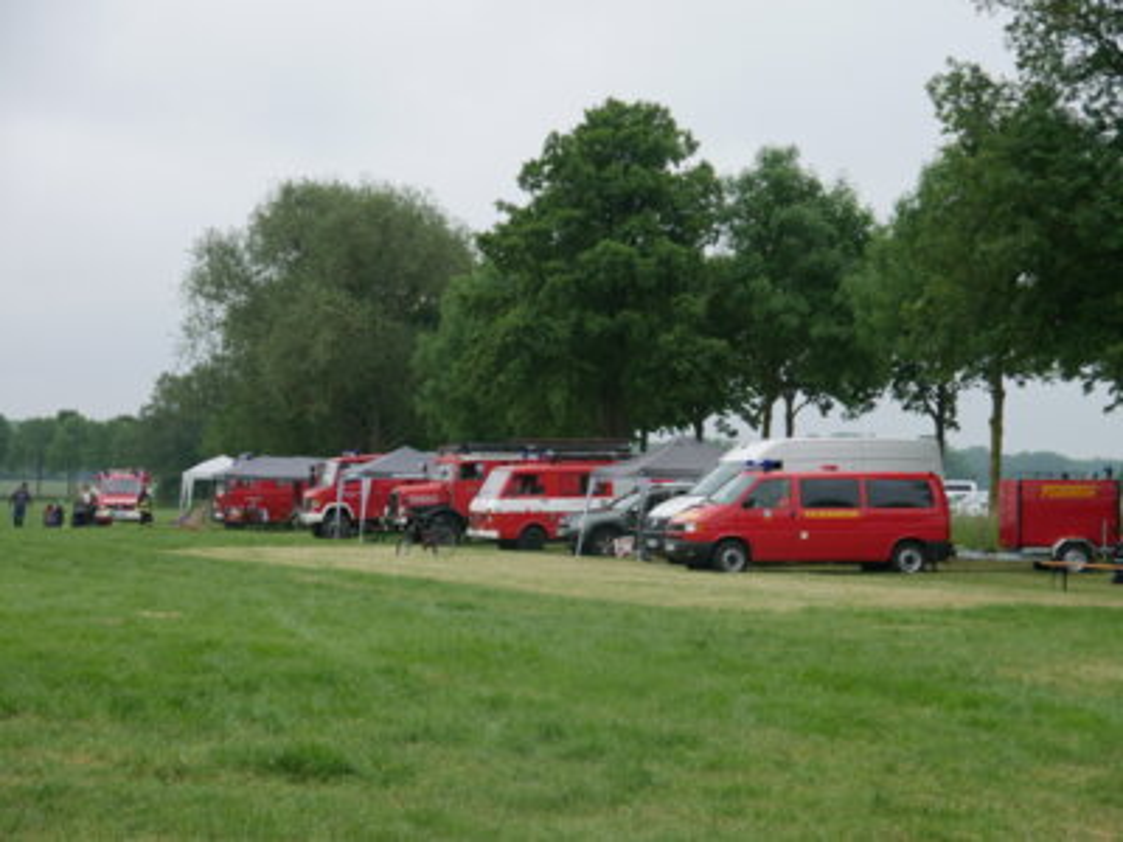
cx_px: 562
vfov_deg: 17.6
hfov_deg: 23.3
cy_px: 421
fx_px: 2725
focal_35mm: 84
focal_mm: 42
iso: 200
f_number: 5.6
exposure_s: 1/400
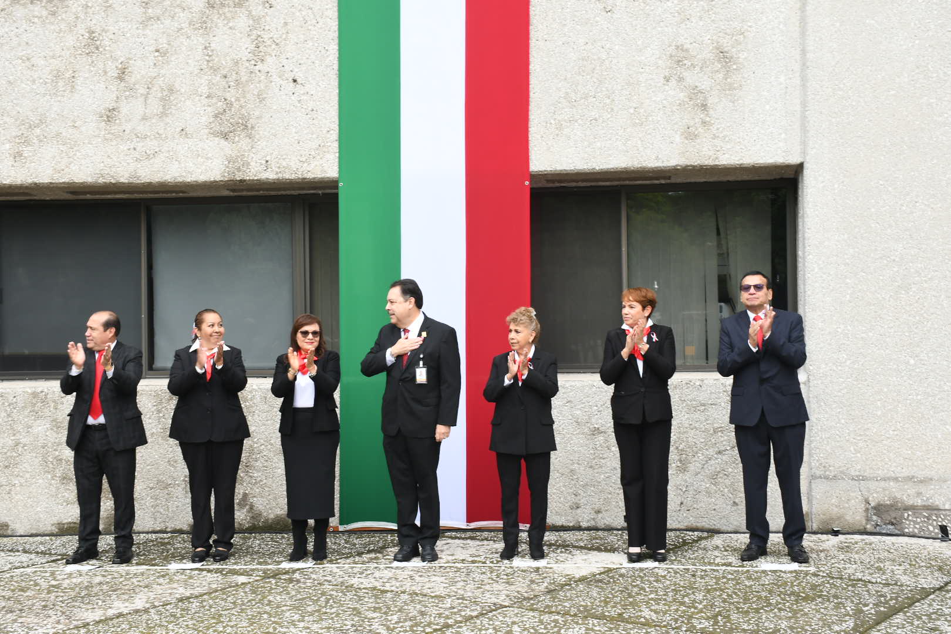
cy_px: 317
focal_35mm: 51
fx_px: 1347
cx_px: 476
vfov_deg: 26.5
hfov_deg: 38.9
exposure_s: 1/125
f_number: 9
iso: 500
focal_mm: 34
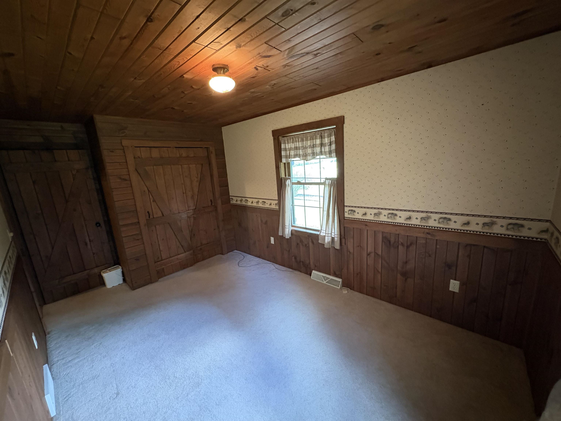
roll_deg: +3.6
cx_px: 280
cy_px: 210
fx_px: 227
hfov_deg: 102.1
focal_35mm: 14
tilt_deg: -11.4
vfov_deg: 85.7
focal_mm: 2.22
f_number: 2.2
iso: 1000
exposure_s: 1/40
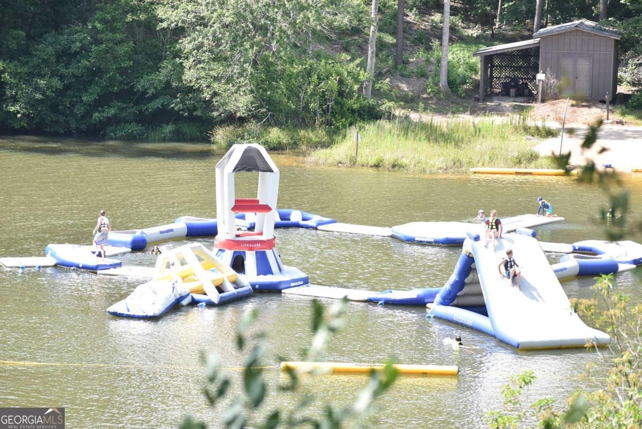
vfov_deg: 9.0
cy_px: 214
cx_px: 321
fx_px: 2730
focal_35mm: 153
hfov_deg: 13.4
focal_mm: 102
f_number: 5.6
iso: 640
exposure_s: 1/800
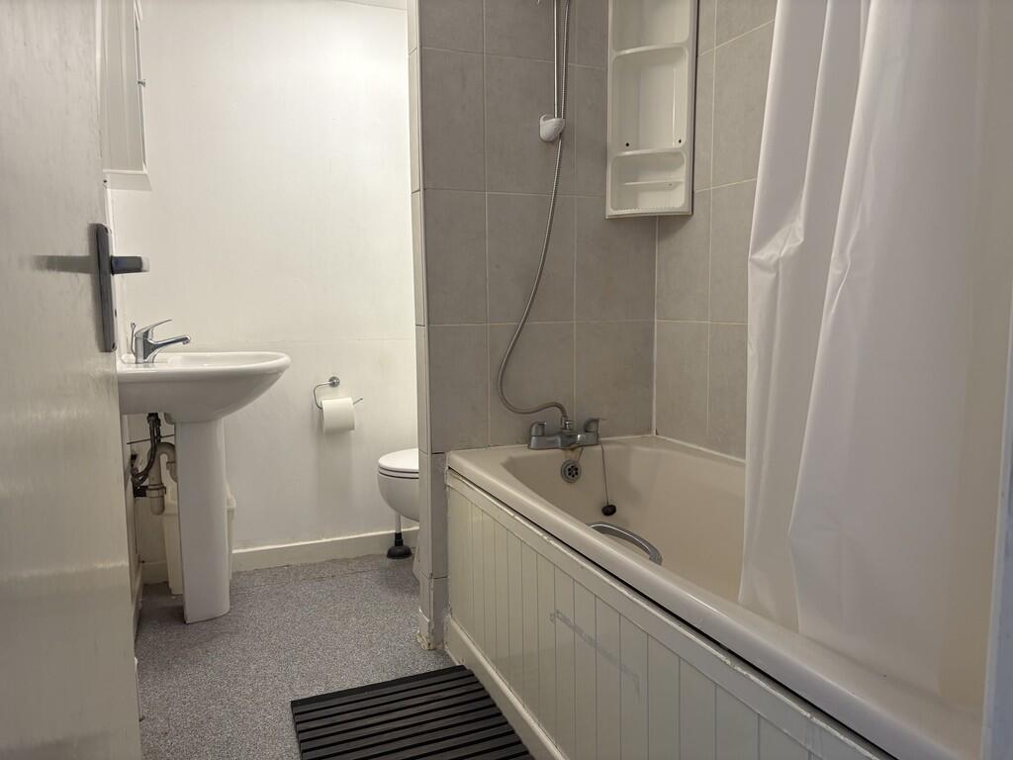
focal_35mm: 26
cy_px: 380
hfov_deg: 67.3
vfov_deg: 53.1
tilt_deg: -5.8
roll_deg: +0.2
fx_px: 761
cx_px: 506
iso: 64
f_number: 1.6
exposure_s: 1/50
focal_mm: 5.96
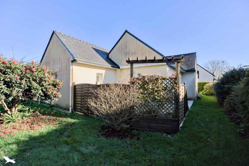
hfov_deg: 96.7
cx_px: 124
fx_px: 111
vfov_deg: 73.7
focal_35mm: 16
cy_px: 83
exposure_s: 1/4000
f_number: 8
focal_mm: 16
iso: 800
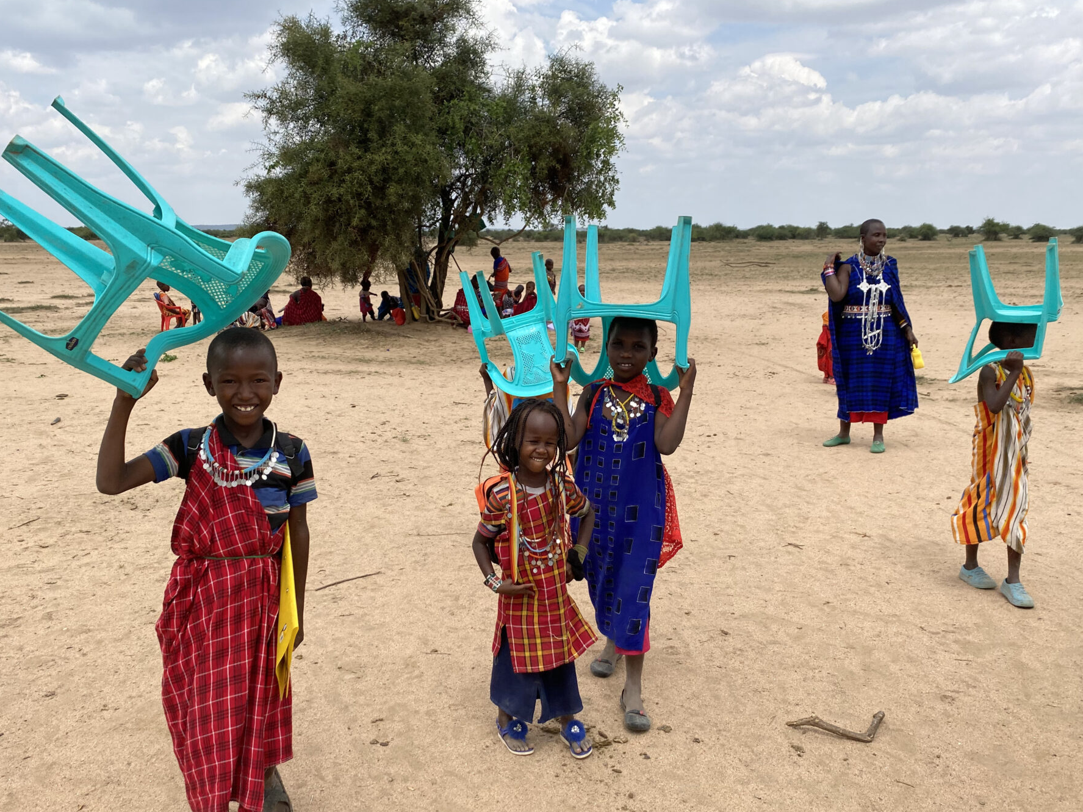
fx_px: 939
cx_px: 509
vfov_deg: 46.7
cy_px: 460
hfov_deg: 59.9
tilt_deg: -11.7
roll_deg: -2.3
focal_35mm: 30
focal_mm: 4.25
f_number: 1.8
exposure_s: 1/2817
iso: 32
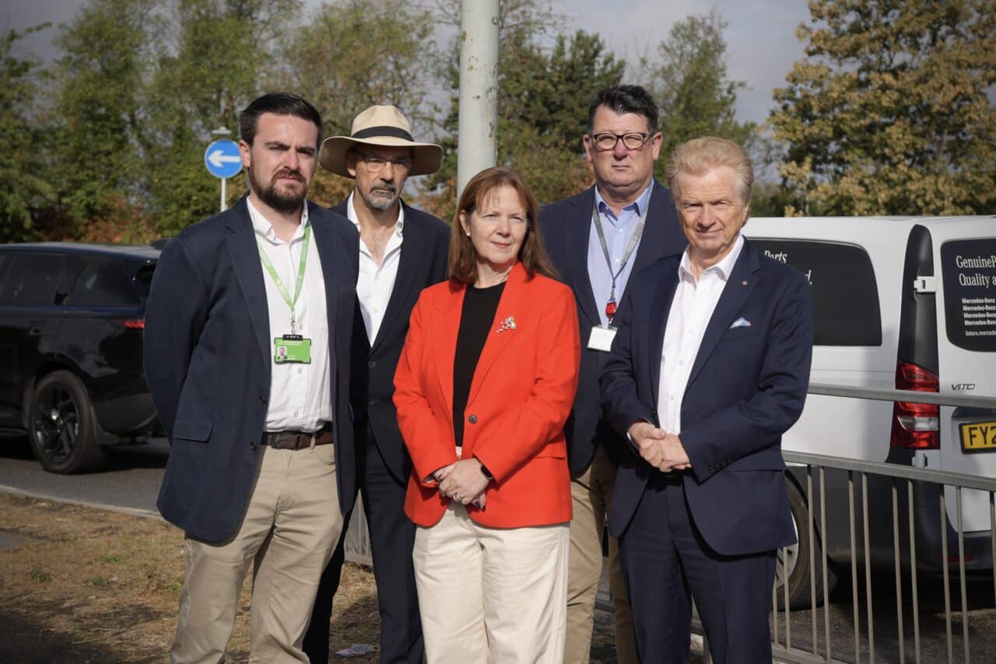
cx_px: 498
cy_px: 332
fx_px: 1853
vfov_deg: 20.3
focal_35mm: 67
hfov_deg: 30.1
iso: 100
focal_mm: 44.9
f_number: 4.5
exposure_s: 1/1250
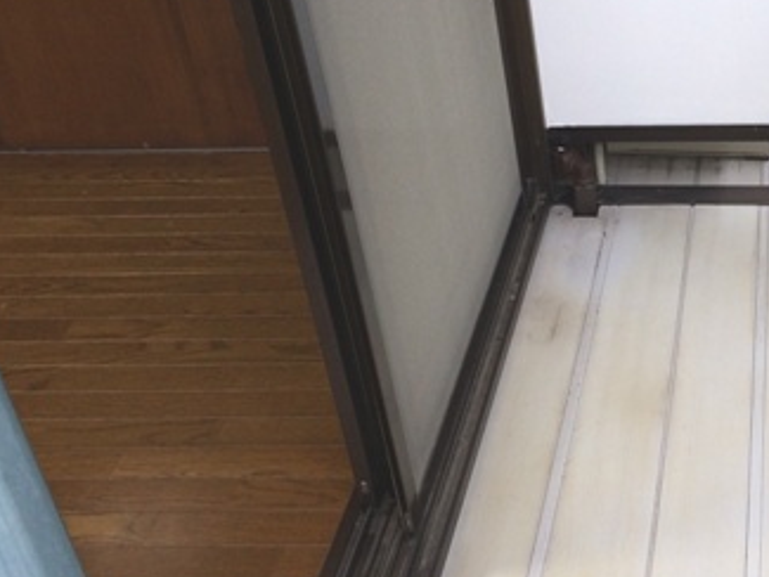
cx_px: 734
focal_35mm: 59
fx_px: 1311
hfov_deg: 30.8
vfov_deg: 24.7
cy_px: 192
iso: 64
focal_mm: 4.12
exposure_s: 1/33
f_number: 2.2
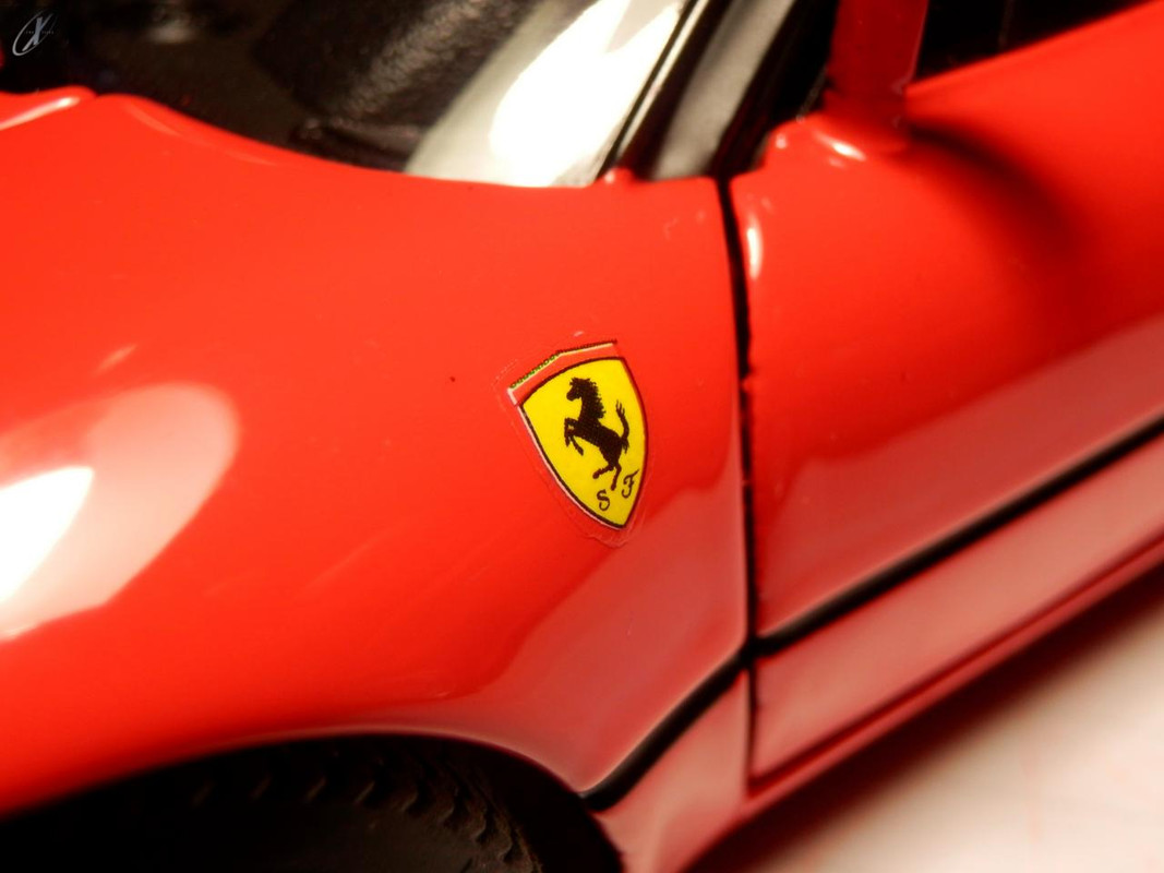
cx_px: 582
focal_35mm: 42
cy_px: 436
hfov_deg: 44.8
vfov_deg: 34.3
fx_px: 1412
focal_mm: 7.4
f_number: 4
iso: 200
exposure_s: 1/40
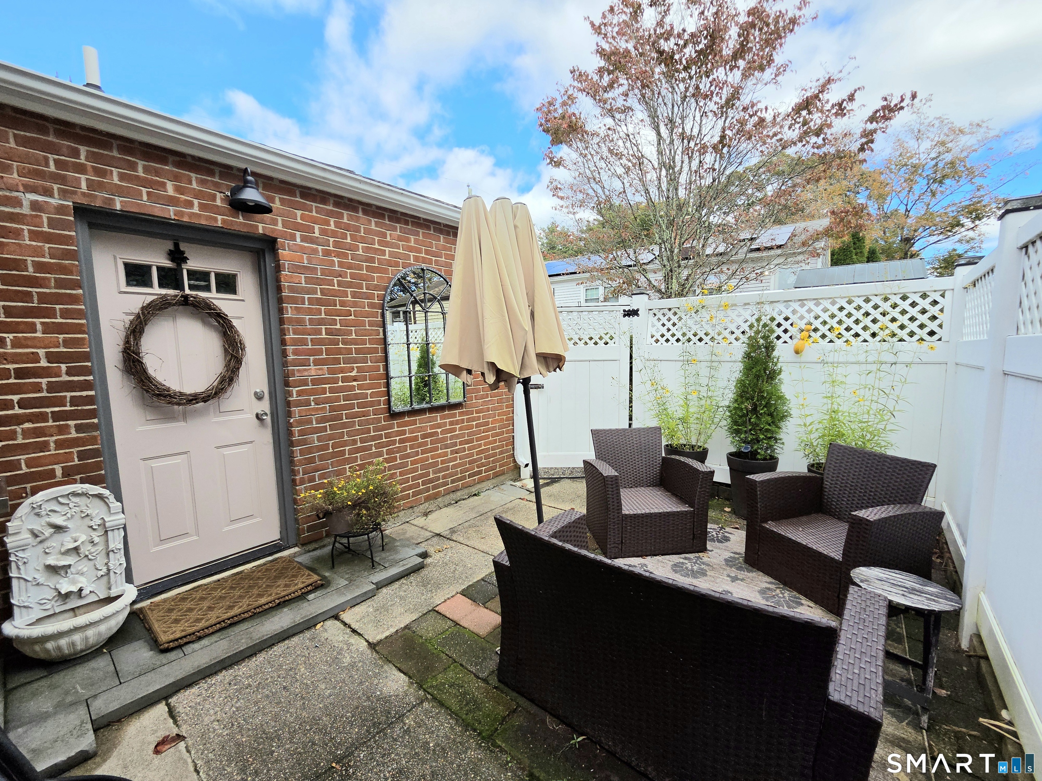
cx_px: 521
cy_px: 390
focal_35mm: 13
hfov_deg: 106.2
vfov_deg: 89.9
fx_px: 391
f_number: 2.2
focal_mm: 2.2
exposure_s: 1/2000
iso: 100
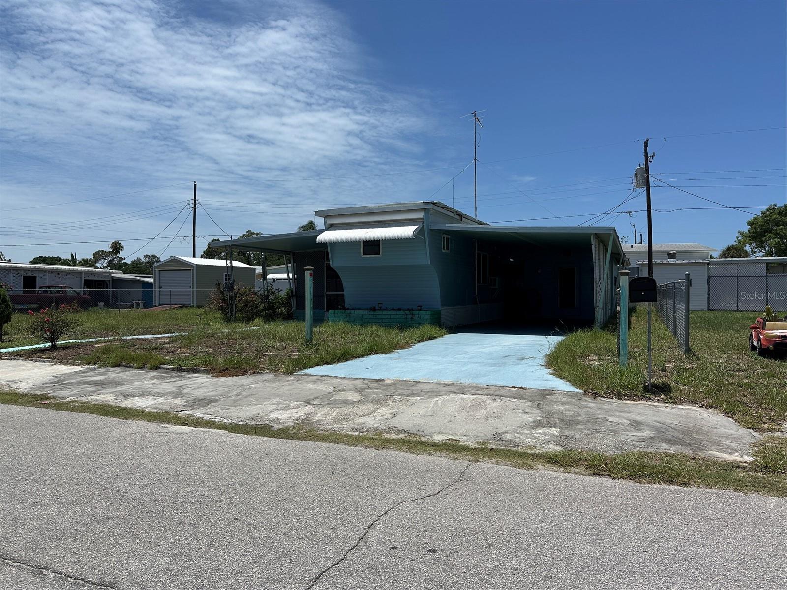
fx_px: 546
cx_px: 394
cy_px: 295
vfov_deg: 56.8
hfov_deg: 71.6
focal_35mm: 24
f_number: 1.78
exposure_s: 1/8197
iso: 80
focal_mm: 6.86
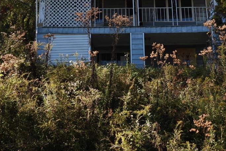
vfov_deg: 21.6
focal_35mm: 62
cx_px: 122
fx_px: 389
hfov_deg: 32.4
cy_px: 28
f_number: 3.2
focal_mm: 7.1
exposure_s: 1/500
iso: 100
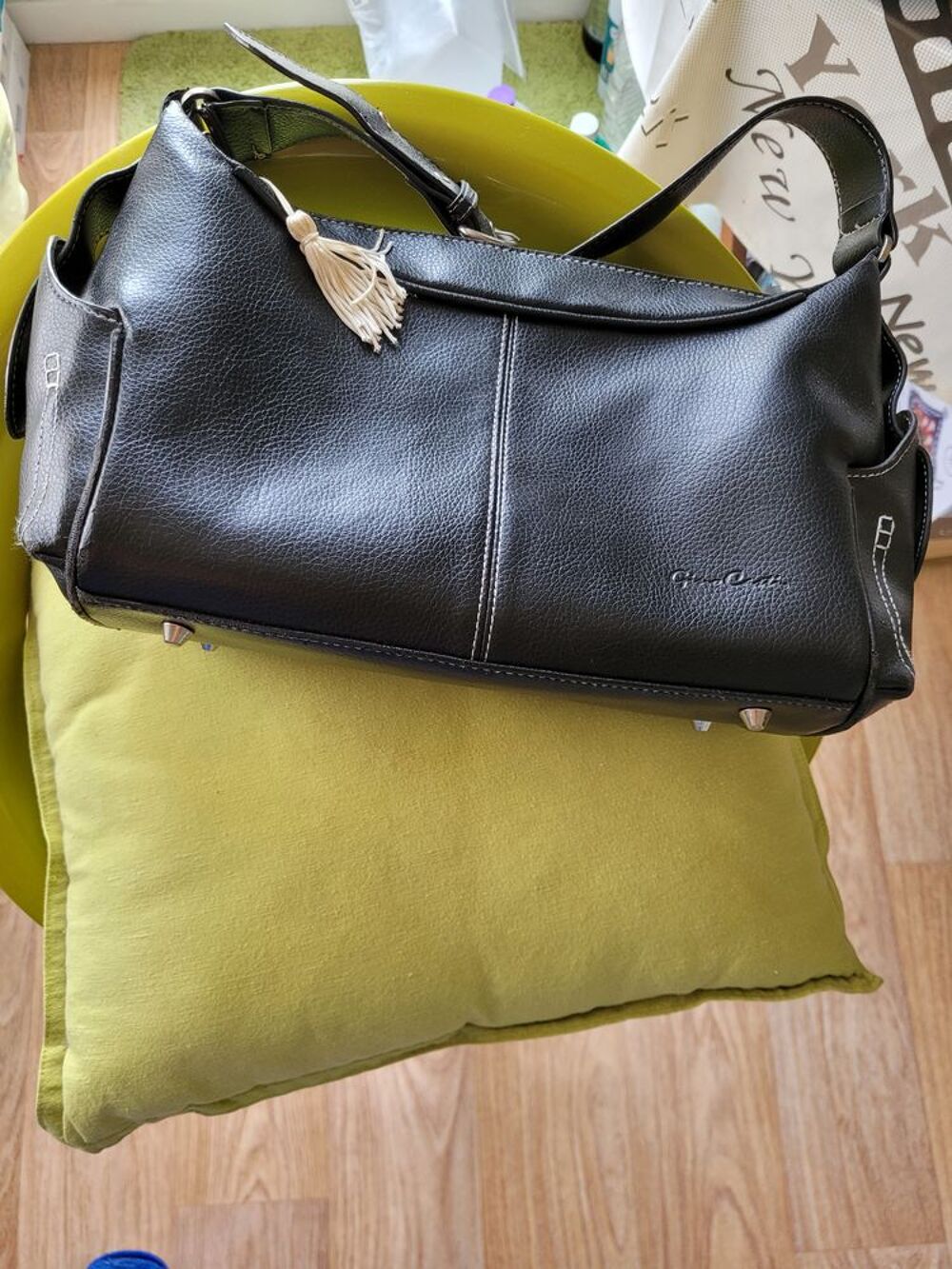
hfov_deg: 53.1
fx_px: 953
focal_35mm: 26
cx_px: 476
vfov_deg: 67.3
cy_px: 634
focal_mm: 5.4
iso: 200
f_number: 1.8
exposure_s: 1/100
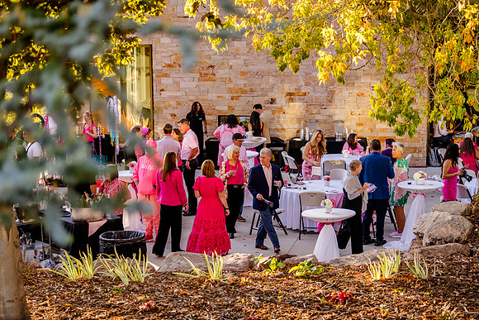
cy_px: 160
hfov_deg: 26.0
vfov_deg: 17.5
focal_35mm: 78
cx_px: 240
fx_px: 1038
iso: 1000
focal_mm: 78
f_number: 2.8
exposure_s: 1/1250
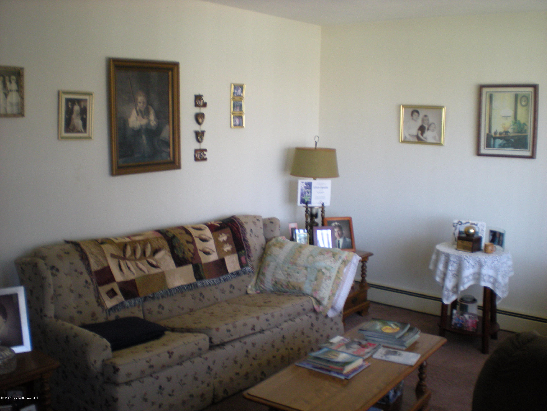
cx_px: 274
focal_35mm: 38
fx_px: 600
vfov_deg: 37.7
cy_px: 206
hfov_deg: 49.0
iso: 200
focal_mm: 6.3
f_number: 3.1
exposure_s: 1/35
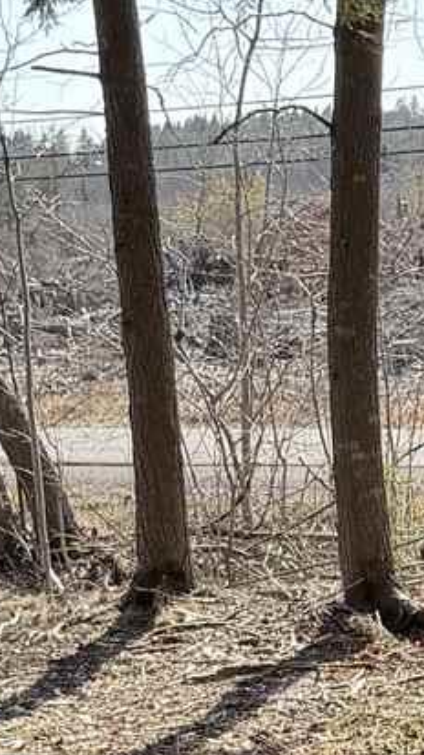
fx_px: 2921
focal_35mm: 146
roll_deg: +1.8
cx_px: 411
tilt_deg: -10.7
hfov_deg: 8.3
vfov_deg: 14.5
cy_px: 775
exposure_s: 1/1770
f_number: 1.78
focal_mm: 6.76
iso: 80
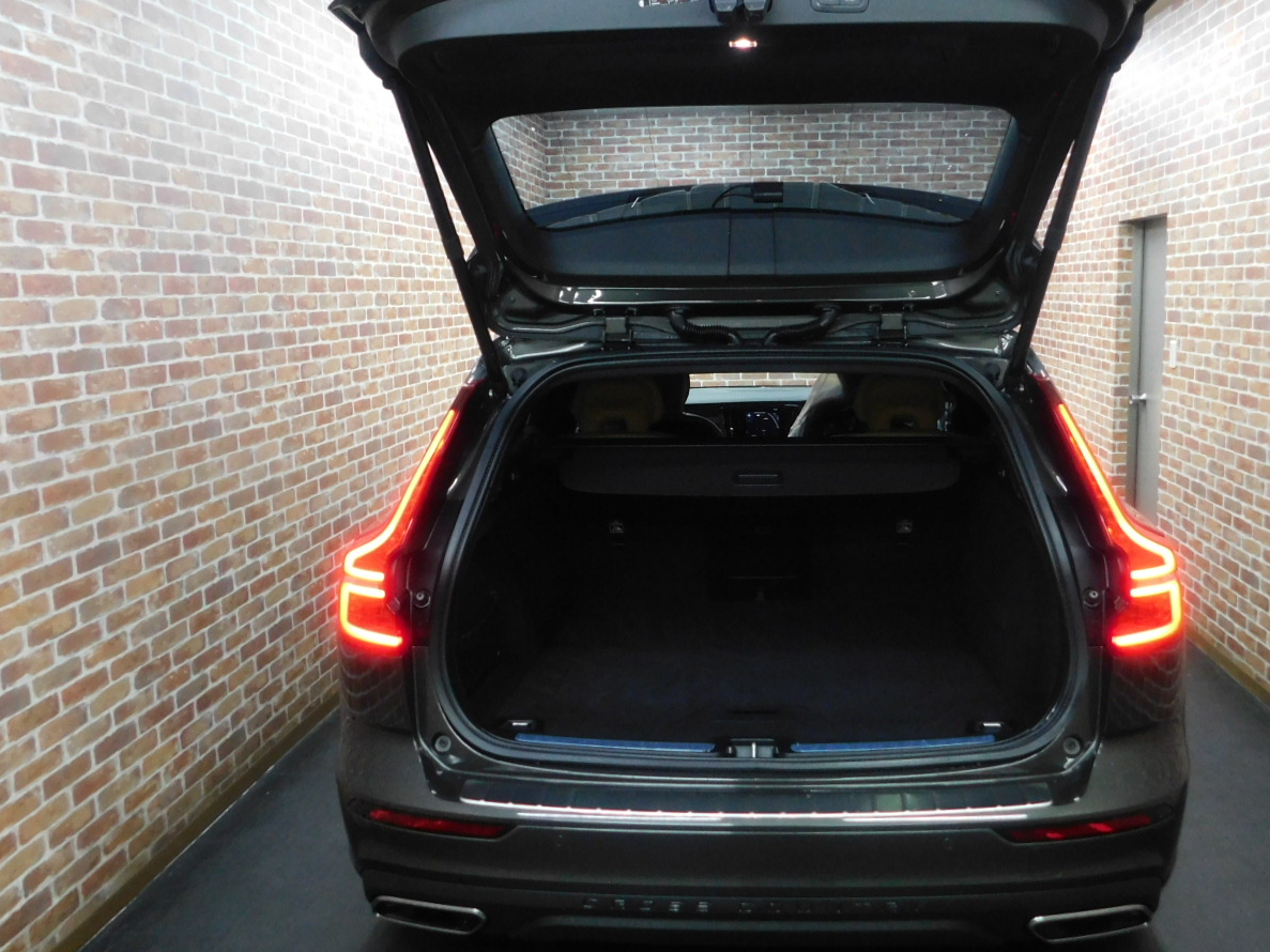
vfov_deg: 45.4
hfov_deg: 58.2
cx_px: 709
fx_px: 1137
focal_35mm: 31
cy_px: 452
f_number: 3
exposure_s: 1/30
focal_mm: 4
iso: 320
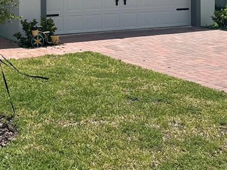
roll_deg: +1.4
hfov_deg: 28.8
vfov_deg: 21.6
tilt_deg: -0.4
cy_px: -11
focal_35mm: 65
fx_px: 427
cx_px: 29
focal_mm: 6.86
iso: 80
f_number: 1.78
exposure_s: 1/7042
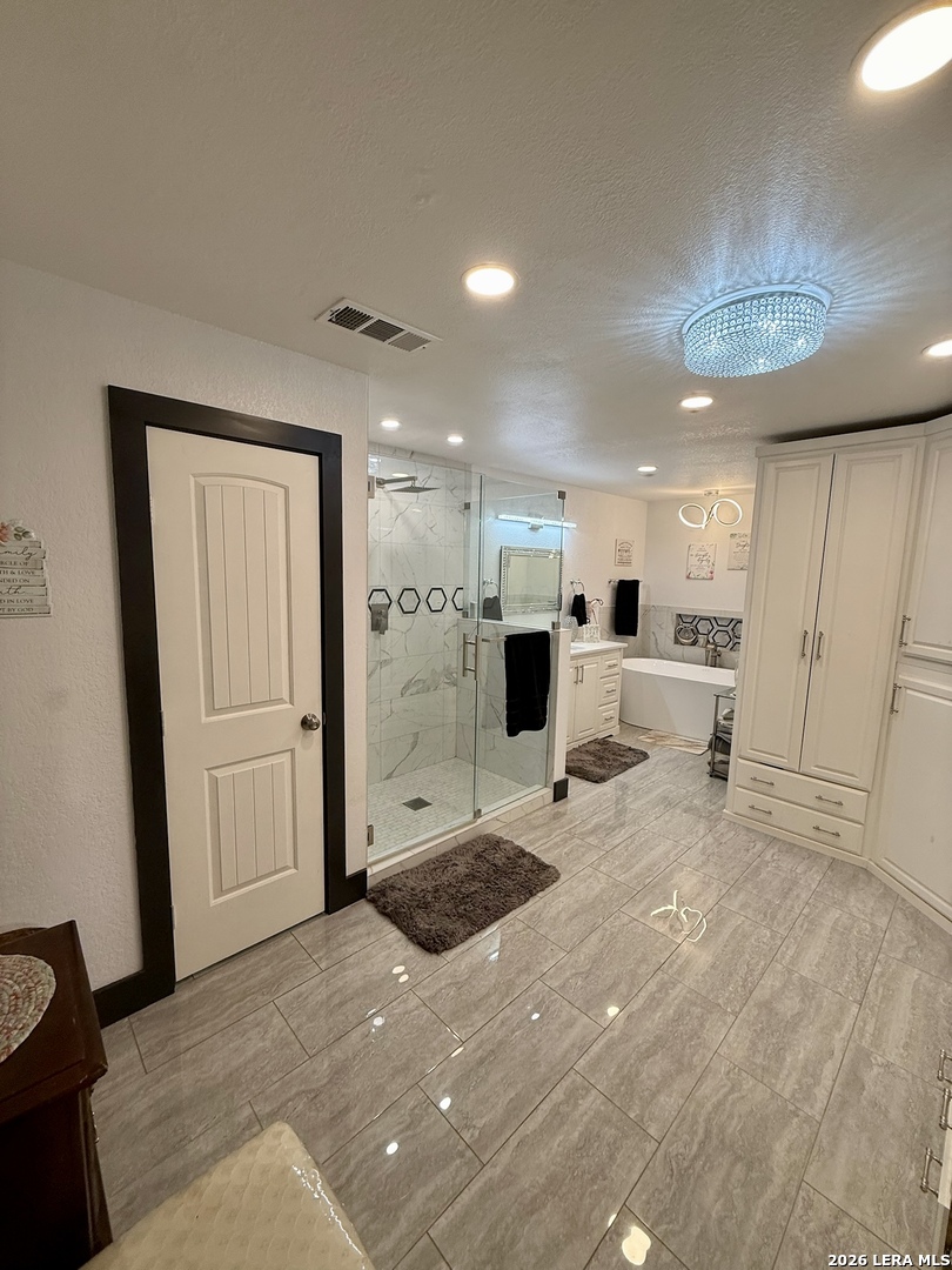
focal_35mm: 14
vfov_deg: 102.1
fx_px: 513
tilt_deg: -7.3
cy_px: 635
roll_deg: -1.9
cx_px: 476
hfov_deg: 85.7
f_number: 2.2
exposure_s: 1/120
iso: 100
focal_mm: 2.22
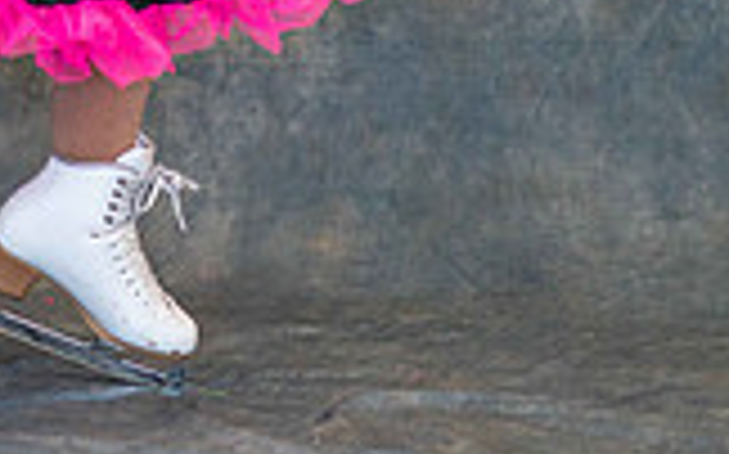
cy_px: -523
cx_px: -226
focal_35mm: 354
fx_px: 7028
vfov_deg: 3.7
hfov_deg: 5.9
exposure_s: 1/250
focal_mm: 85
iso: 500
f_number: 1.4
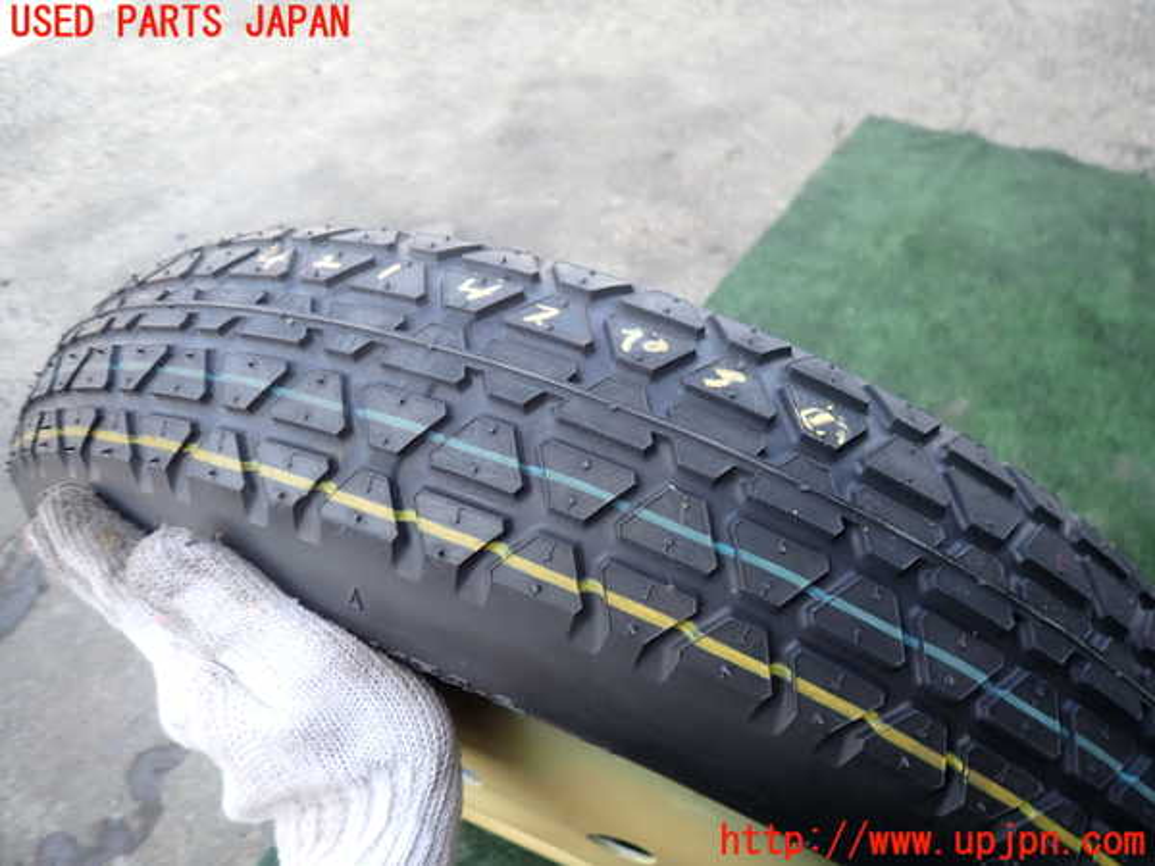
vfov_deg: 54.9
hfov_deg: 69.4
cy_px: 433
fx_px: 834
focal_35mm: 25
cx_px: 578
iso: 100
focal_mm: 4.5
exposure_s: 1/160
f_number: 2
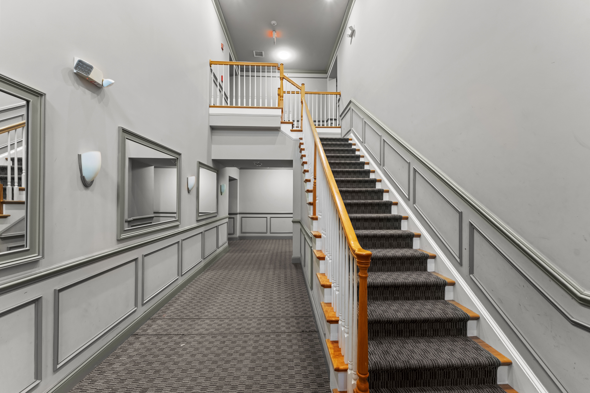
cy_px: 196
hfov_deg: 104.3
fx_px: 229
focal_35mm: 14
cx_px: 295
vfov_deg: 81.2
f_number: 8
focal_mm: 14
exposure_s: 1/5
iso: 5000
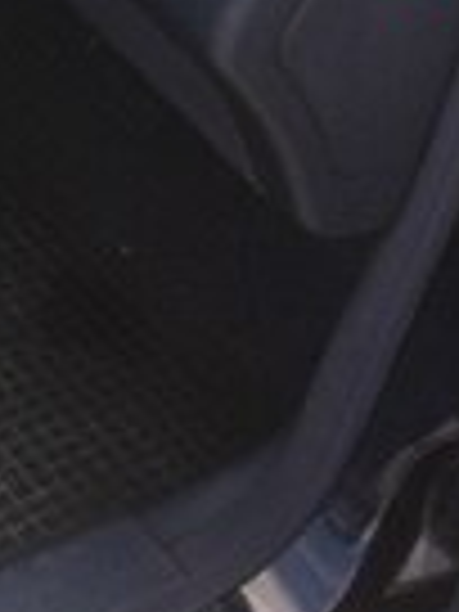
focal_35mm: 106
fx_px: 1874
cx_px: -369
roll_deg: -7.1
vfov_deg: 16.9
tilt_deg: -27.9
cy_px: -292
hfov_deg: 12.7
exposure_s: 1/446
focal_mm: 4.15
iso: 32
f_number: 2.2
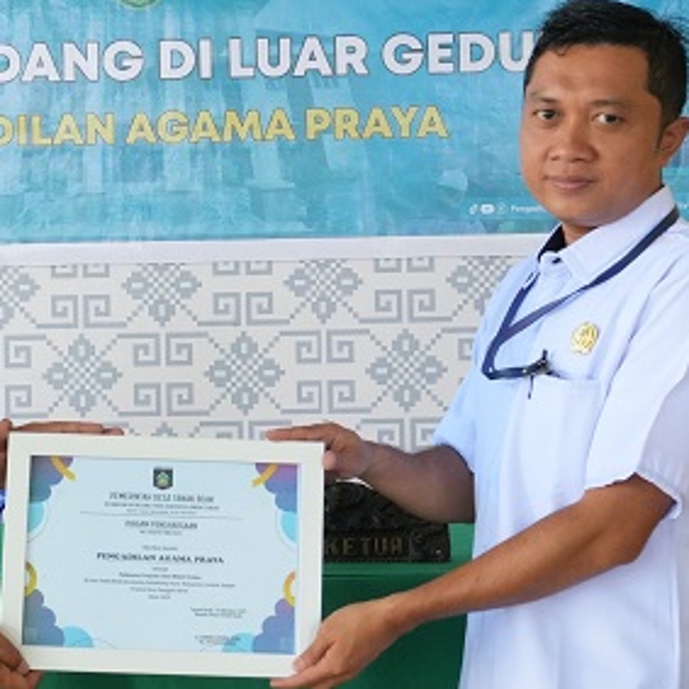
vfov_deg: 21.4
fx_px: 1824
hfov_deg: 21.2
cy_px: 309
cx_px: 149
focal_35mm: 81
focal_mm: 30
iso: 4000
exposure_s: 1/50
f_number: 9
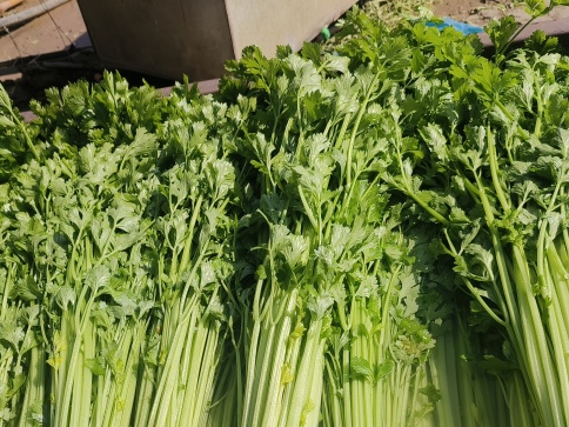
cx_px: 233
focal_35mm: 38
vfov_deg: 36.4
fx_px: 625
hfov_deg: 48.7
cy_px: 342
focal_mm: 5.5
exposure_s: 1/2193
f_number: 1.75
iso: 100
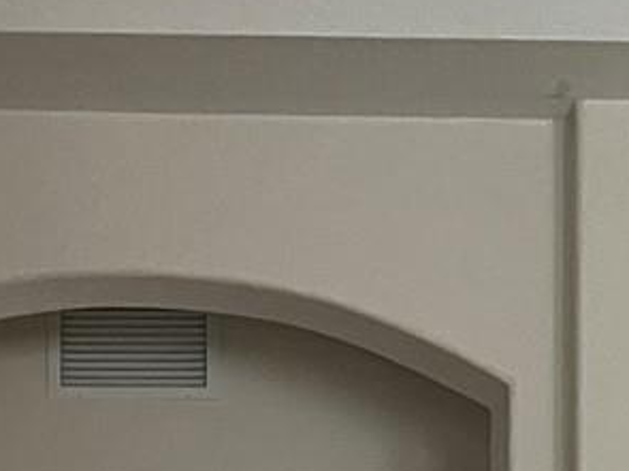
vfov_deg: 9.8
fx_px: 2561
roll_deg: -0.4
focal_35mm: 141
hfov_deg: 14.0
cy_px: 944
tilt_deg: +1.0
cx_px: 194
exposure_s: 1/44
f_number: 1.5
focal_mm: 5.7
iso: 500
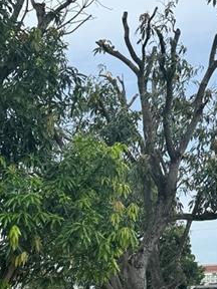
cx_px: -47
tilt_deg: -4.2
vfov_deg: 18.3
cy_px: 374
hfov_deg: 14.3
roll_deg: +0.5
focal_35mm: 100
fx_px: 836
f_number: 1.78
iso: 80
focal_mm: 6.76
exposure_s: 1/1923
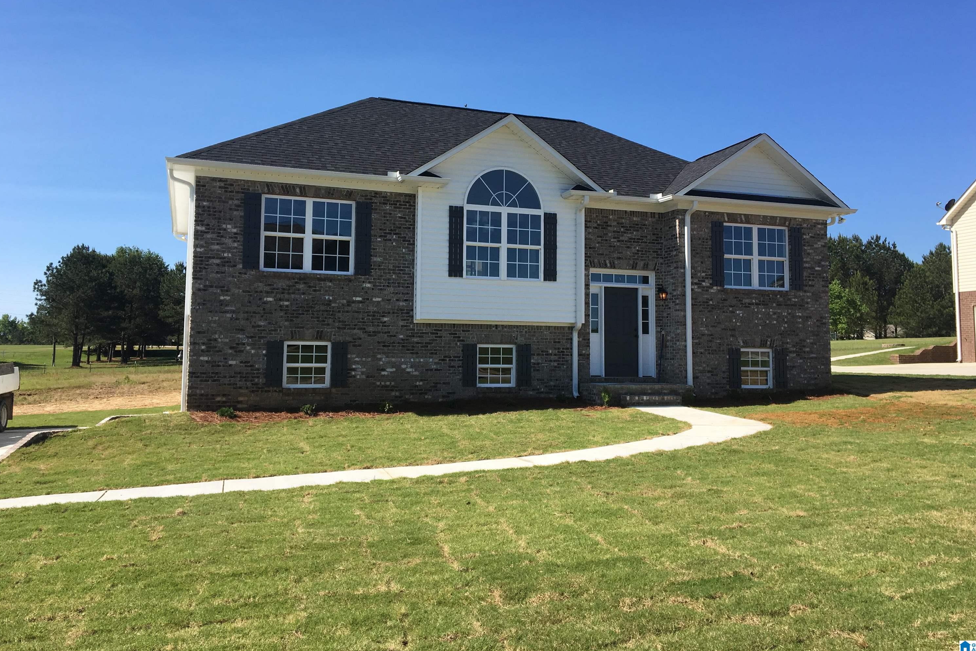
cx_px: 497
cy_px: 279
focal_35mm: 31
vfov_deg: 42.2
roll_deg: -0.2
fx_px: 840
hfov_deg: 60.3
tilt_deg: +4.9
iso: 25
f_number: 2.2
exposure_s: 1/1304
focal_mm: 4.15
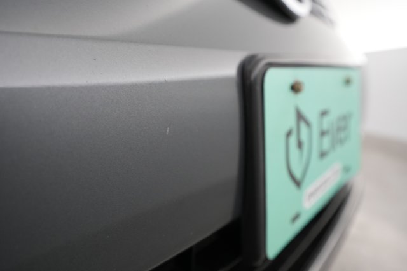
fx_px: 316
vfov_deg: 46.4
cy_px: 136
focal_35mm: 28
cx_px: 204
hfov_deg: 65.5
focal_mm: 28
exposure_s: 1/100
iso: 3200
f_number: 4.5
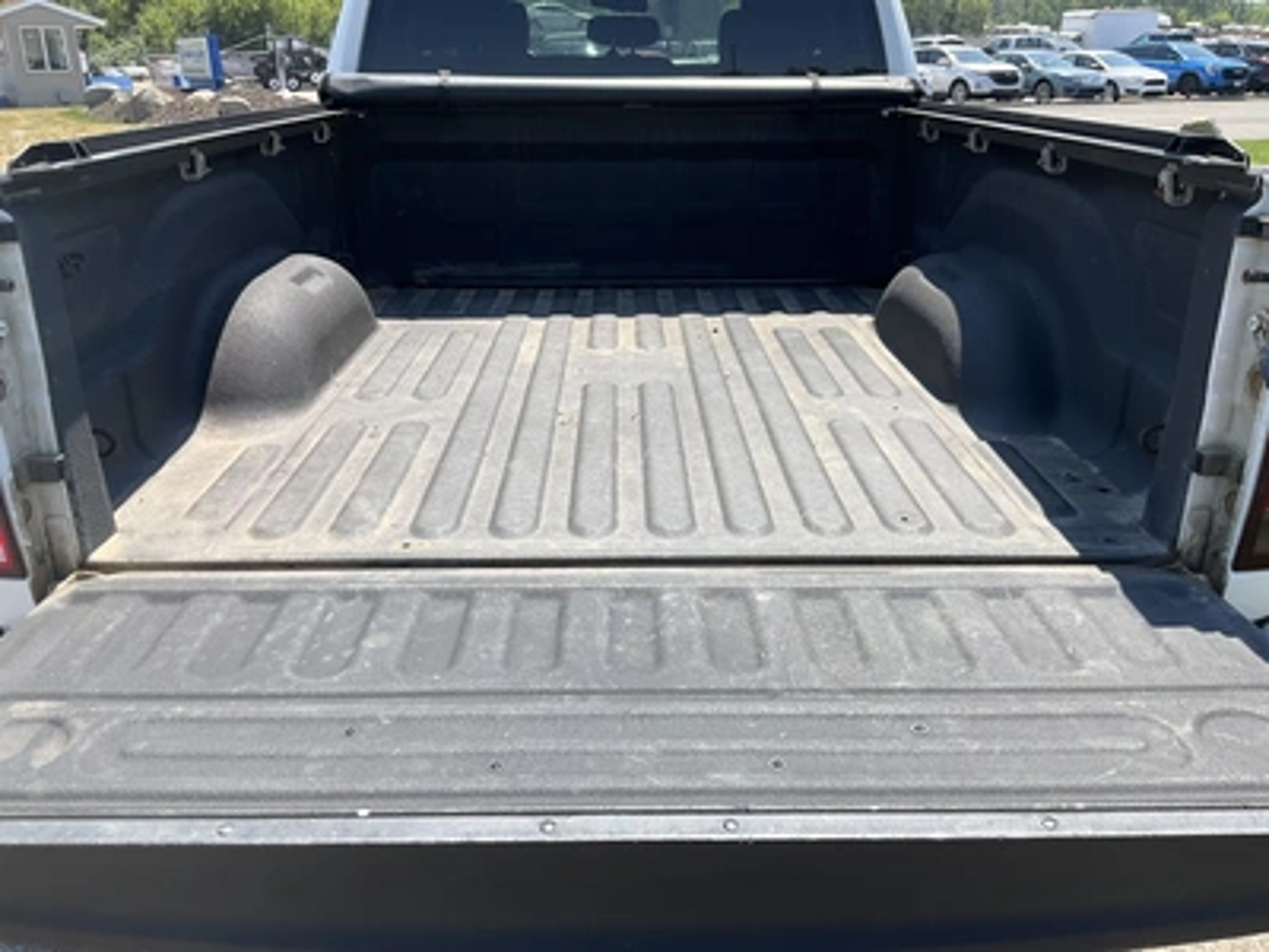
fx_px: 1063
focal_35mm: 29
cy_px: 476
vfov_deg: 48.2
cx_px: 634
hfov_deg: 61.7
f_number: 1.8
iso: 25
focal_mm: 3
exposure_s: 1/1015
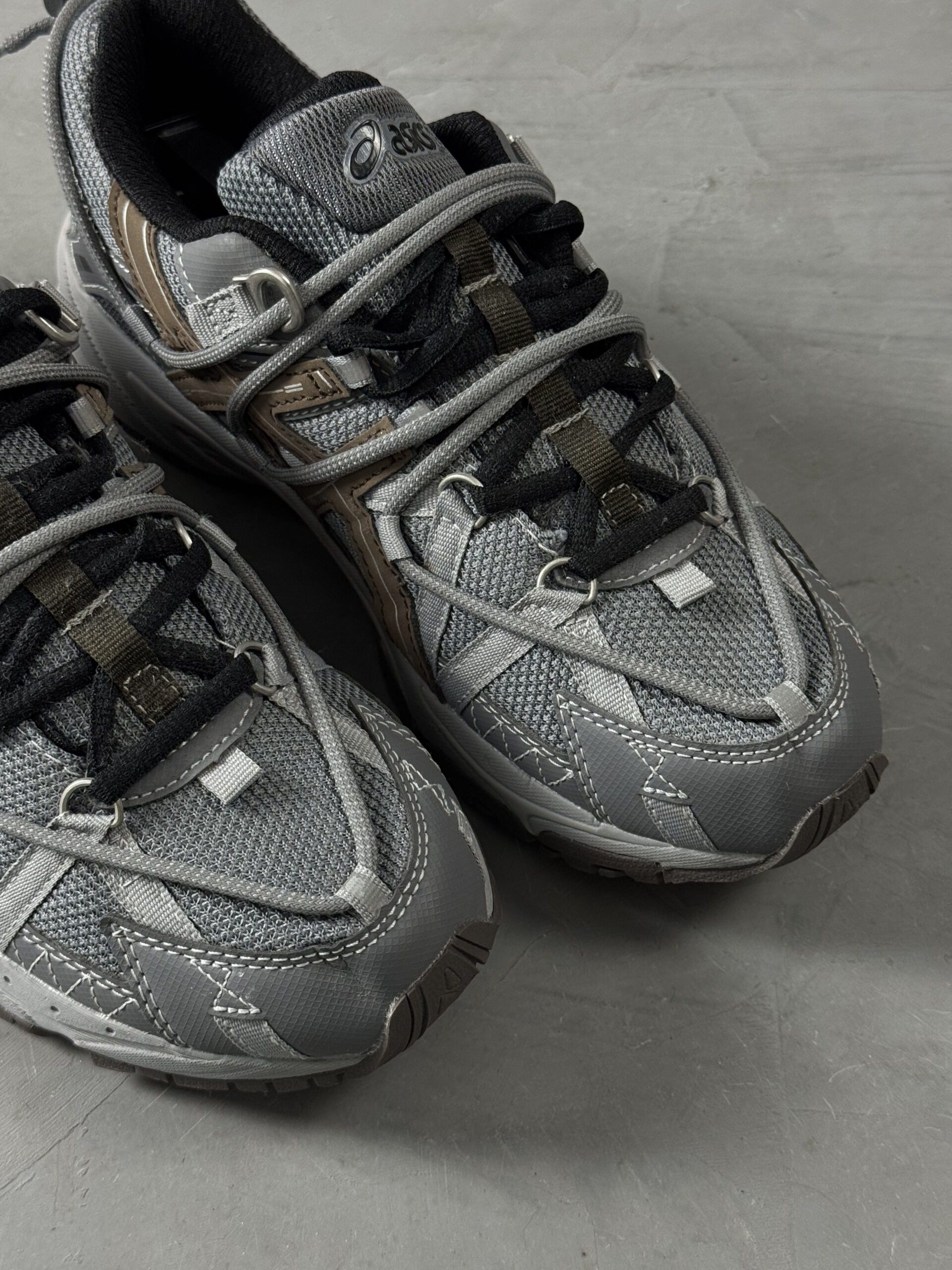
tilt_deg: -53.2
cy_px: 635
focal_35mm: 48
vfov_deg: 39.7
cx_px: 476
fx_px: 1760
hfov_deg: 30.3
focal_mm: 6.76
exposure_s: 1/60
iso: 125
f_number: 1.78
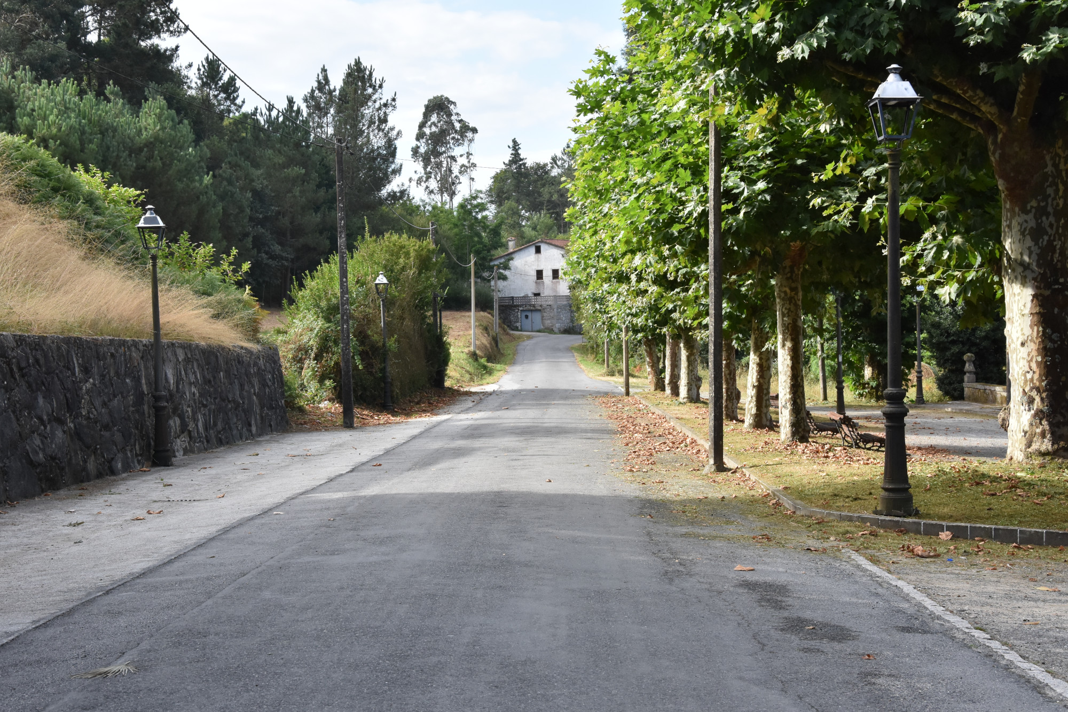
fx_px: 1869
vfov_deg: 21.6
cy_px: 356
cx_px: 534
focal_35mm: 63
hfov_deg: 31.9
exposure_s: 1/500
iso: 800
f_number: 11
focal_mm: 42
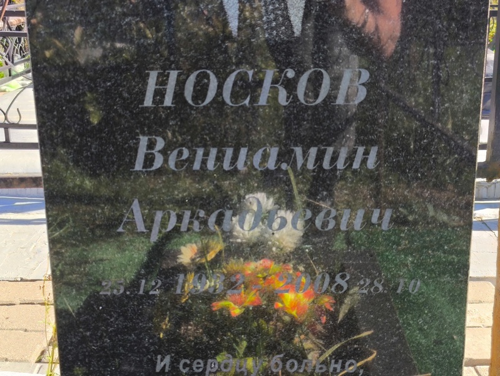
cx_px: 250
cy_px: 188
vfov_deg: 29.1
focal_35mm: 50
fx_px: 723
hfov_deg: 38.2
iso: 50
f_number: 1.7
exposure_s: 1/227
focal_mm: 4.71
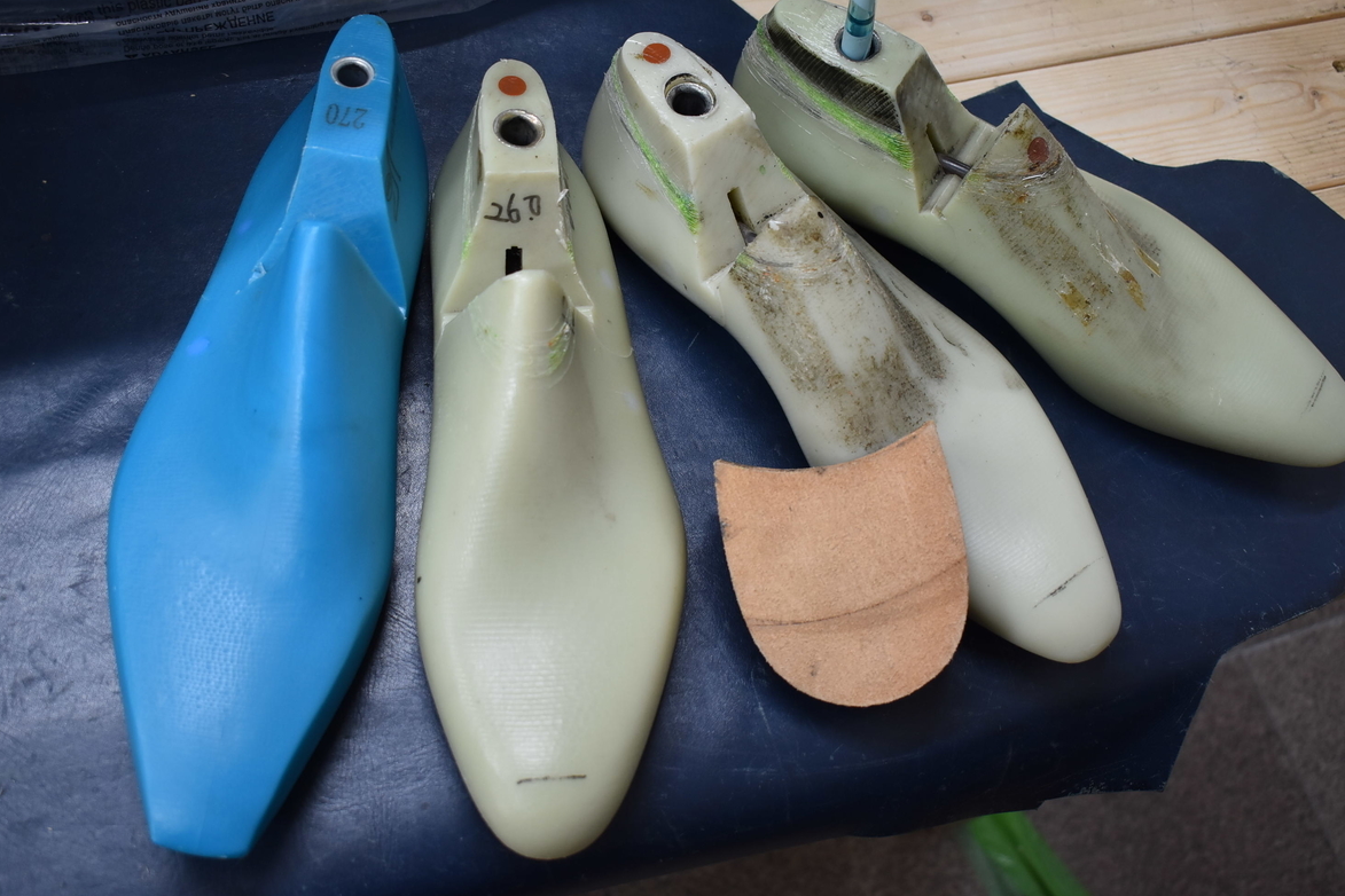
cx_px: 673
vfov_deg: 31.2
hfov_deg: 45.4
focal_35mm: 43
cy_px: 438
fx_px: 1606
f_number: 4.2
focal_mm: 28
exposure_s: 1/60
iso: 640
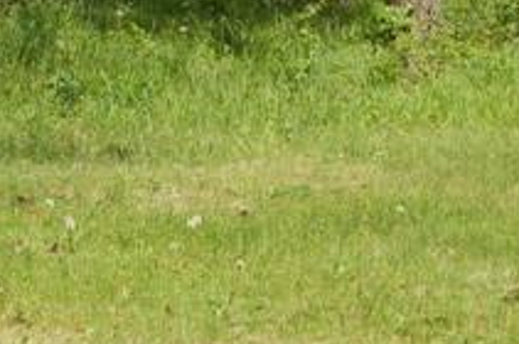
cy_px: 44
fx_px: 3282
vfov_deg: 6.0
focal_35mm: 228
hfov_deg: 8.9
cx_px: -202
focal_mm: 40
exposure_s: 1/250
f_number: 9
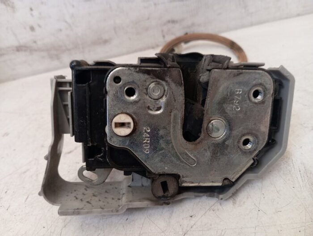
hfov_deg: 63.4
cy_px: 118
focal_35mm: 28
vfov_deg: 49.9
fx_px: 254
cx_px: 156
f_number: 1.8
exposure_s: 1/33.3
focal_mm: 4.22
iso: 291
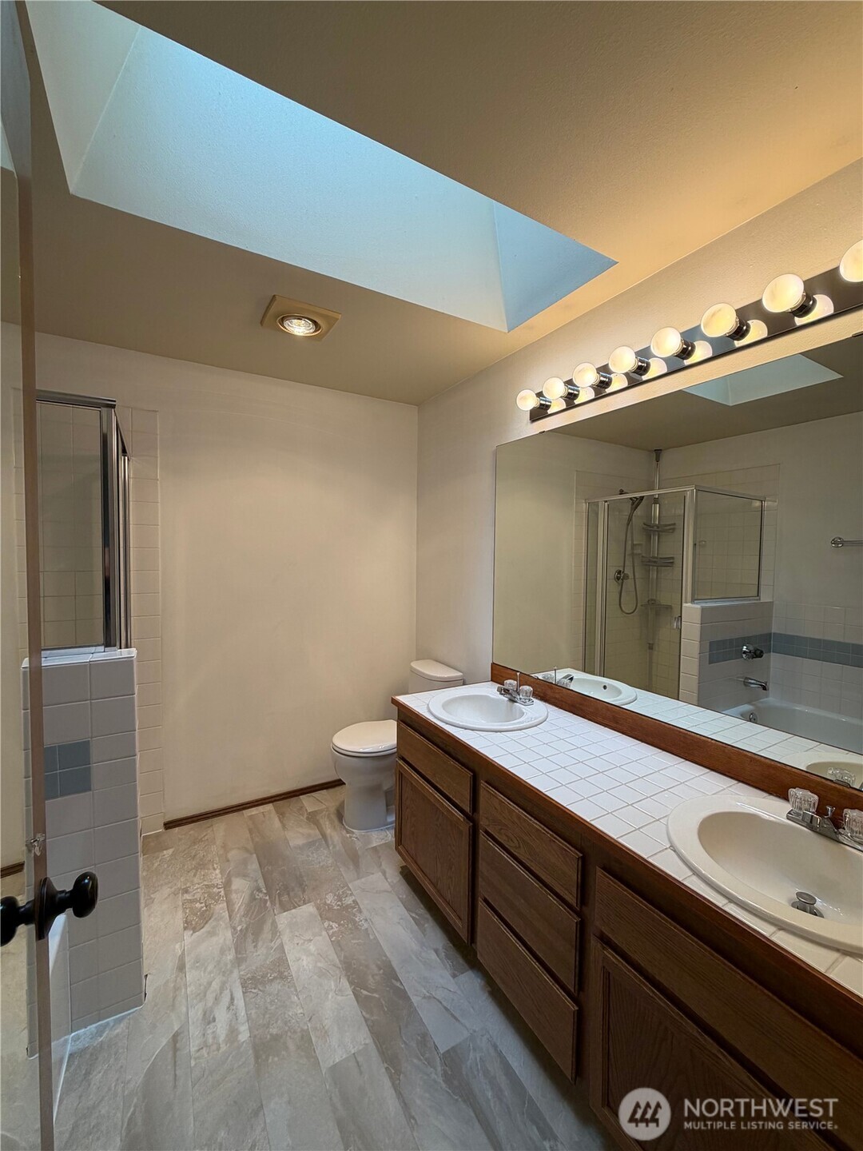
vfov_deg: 102.1
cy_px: 576
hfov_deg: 85.7
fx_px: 465
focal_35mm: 14
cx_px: 432
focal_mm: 2.22
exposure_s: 1/133
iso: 50
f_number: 2.2
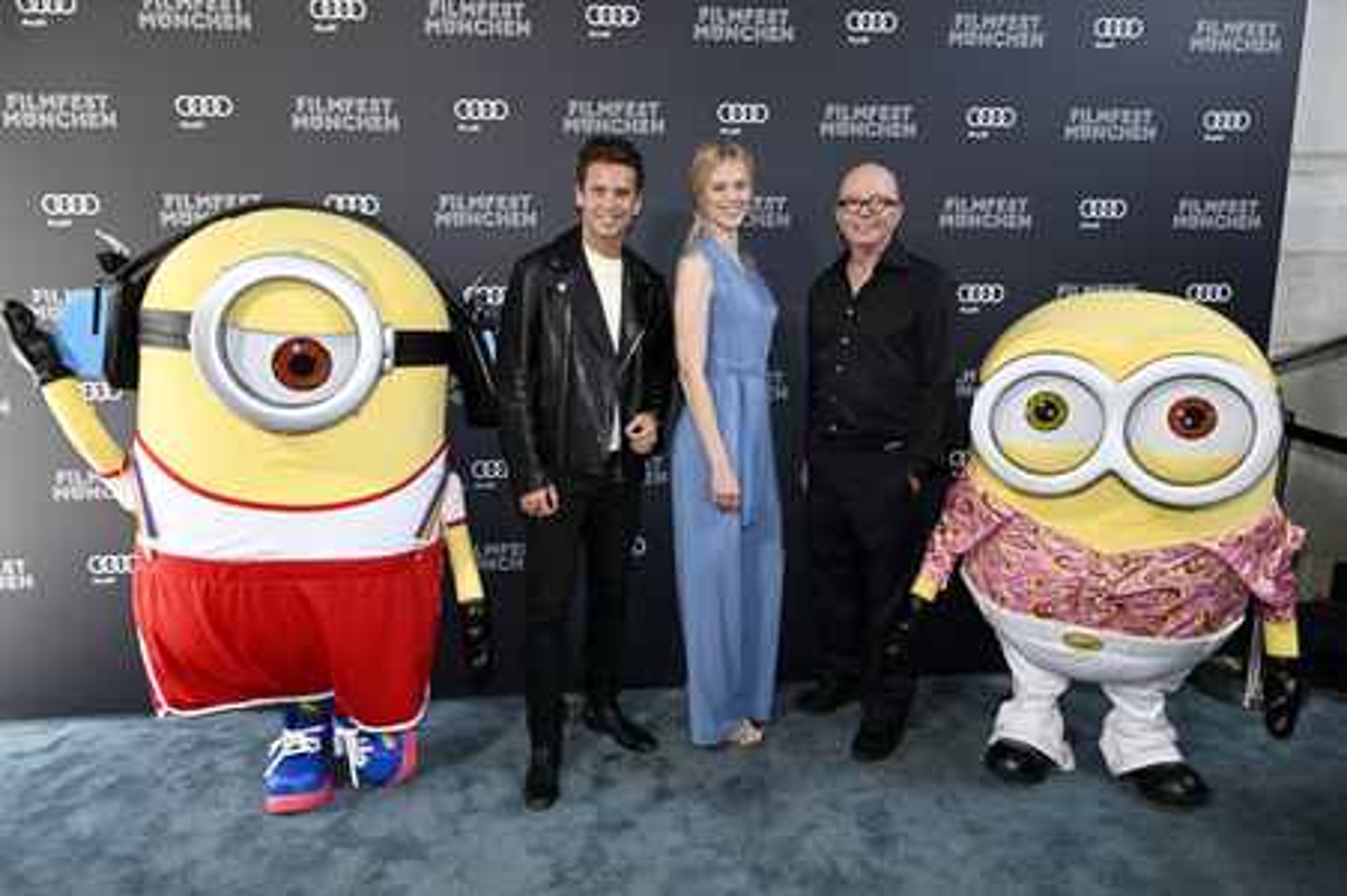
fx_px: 897
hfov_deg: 73.8
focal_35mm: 24
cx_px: 674
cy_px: 448
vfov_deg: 53.1
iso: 1600
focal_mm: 24
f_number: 6.3
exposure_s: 1/160
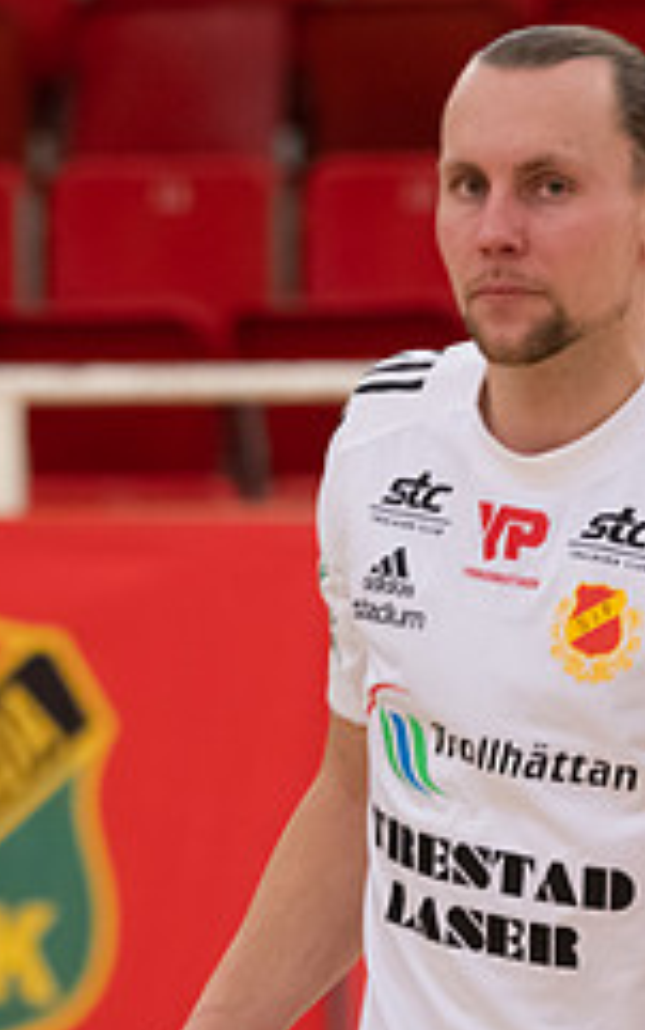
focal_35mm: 662
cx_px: -504
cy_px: 750
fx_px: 18586
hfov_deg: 2.0
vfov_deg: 3.2
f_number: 4
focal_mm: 175
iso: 1000
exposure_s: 1/320
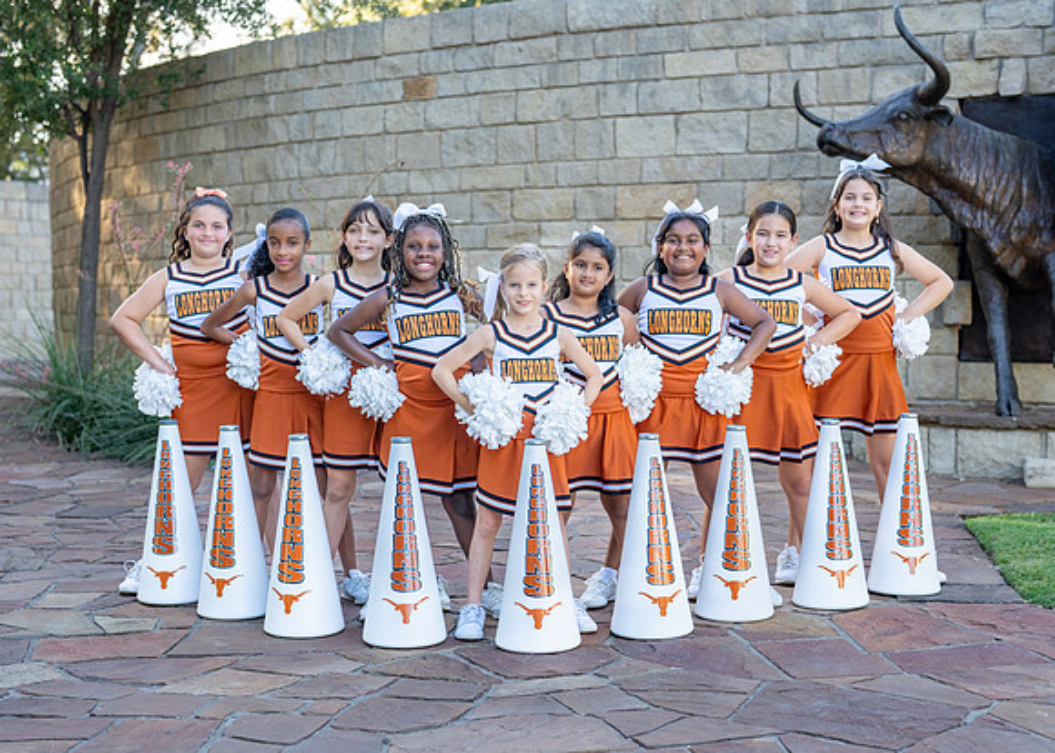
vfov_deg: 23.2
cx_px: 535
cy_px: 412
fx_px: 1831
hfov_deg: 32.1
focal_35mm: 61
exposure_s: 1/400
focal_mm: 50
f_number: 2.5
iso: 250
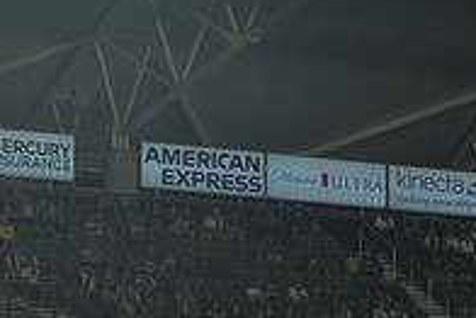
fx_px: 5293
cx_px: 391
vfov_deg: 3.4
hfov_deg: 5.1
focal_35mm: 400
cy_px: 458
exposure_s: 1/2000
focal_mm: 135
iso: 1600
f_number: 2.8
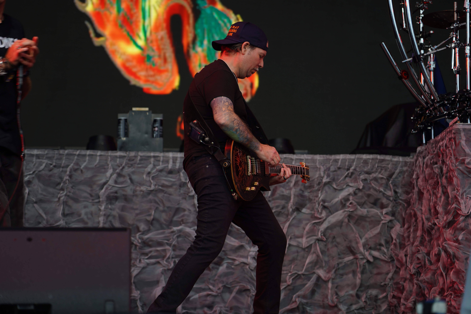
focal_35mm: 105
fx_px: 1374
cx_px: 236
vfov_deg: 13.0
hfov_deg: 19.5
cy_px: 157
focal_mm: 105
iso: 125
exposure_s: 1/125
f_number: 4
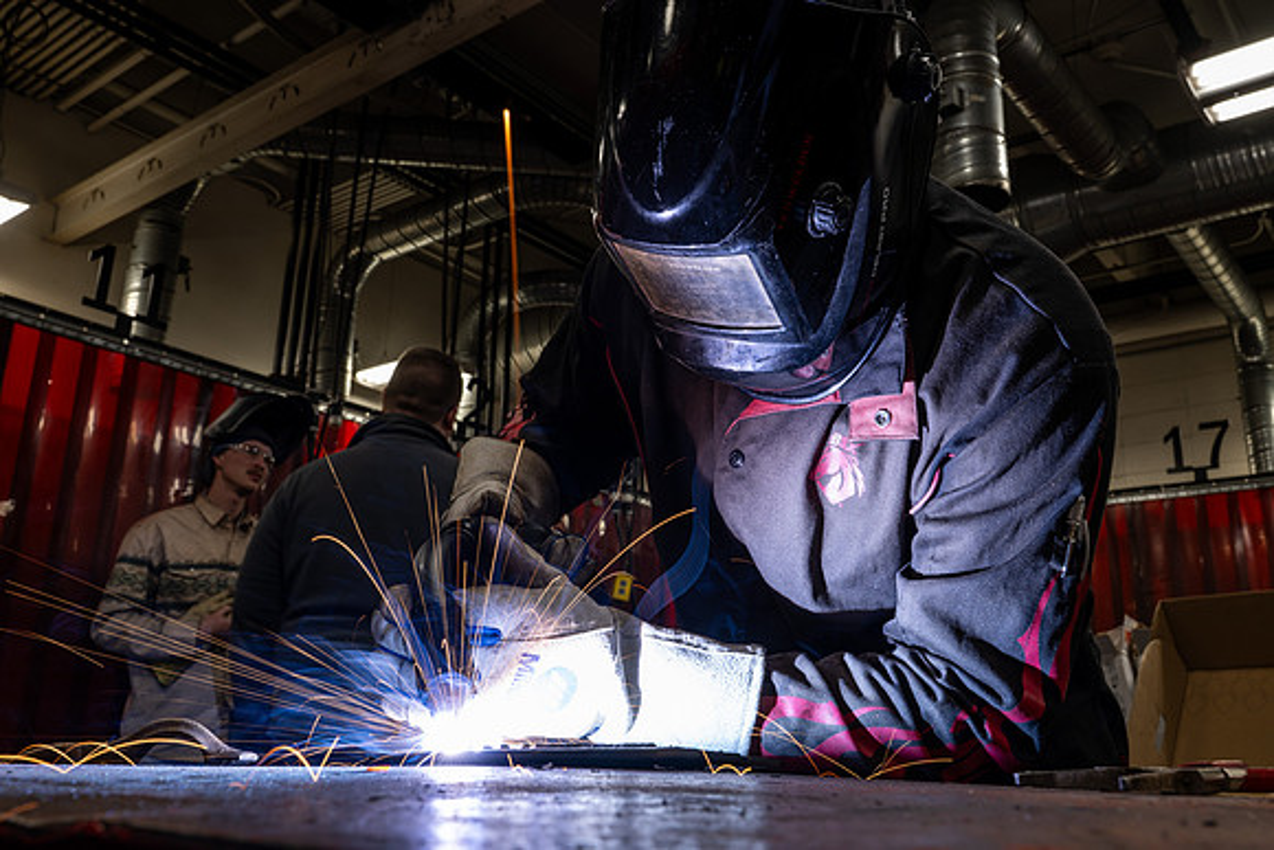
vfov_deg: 41.7
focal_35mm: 32
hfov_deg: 59.5
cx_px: 637
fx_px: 1115
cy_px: 425
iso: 50
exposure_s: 1/6
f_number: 11
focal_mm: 31.5
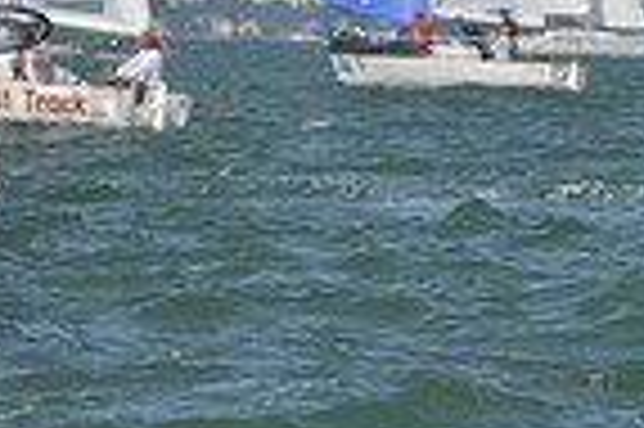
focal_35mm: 812
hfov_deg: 2.5
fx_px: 14509
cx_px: -621
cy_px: -7
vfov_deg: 1.7
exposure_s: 1/1000
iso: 200
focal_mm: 200
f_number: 8
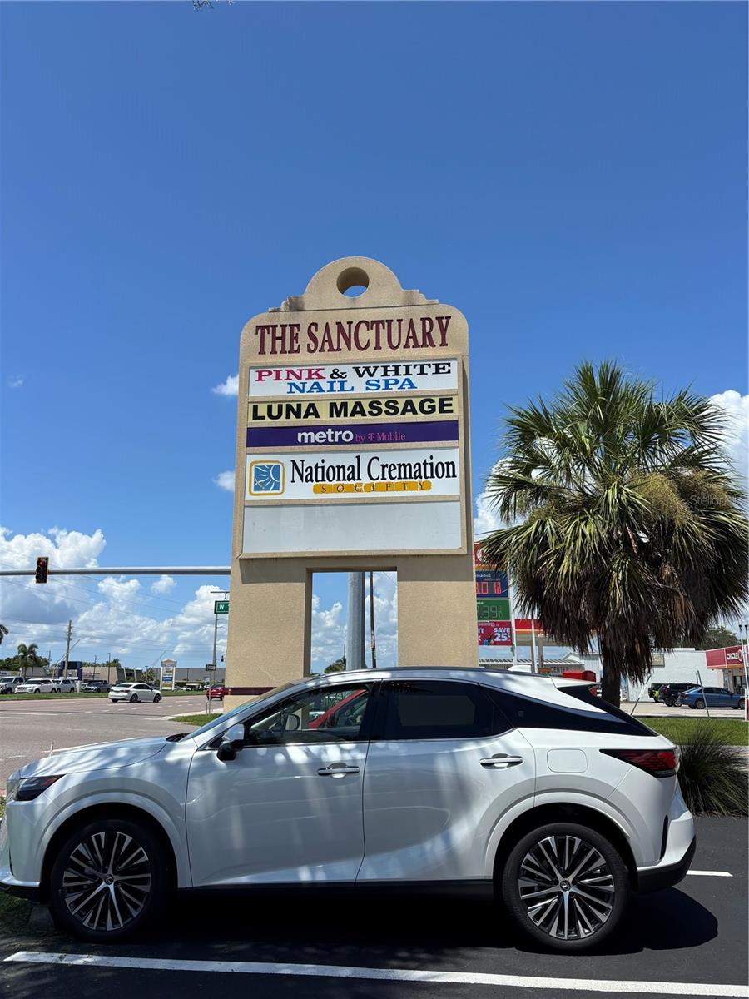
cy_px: 500
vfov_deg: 67.3
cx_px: 374
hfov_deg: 53.1
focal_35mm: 26
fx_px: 750
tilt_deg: +14.1
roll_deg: -0.9
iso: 50
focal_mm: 5.96
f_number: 1.6
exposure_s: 1/4255
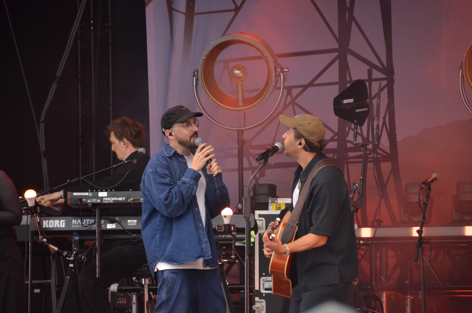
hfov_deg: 5.5
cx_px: 236
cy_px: 156
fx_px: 4906
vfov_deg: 3.6
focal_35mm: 375
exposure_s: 1/640
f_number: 6.3
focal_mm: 250
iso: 1600
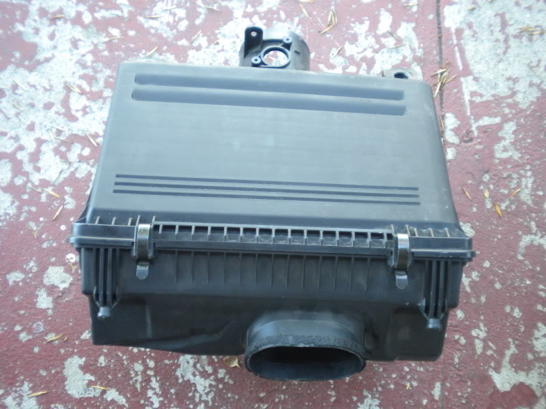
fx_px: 647
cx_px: 273
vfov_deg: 35.1
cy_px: 204
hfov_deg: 45.8
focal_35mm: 41
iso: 317
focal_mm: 7.4
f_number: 3.5
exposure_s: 1/61.4
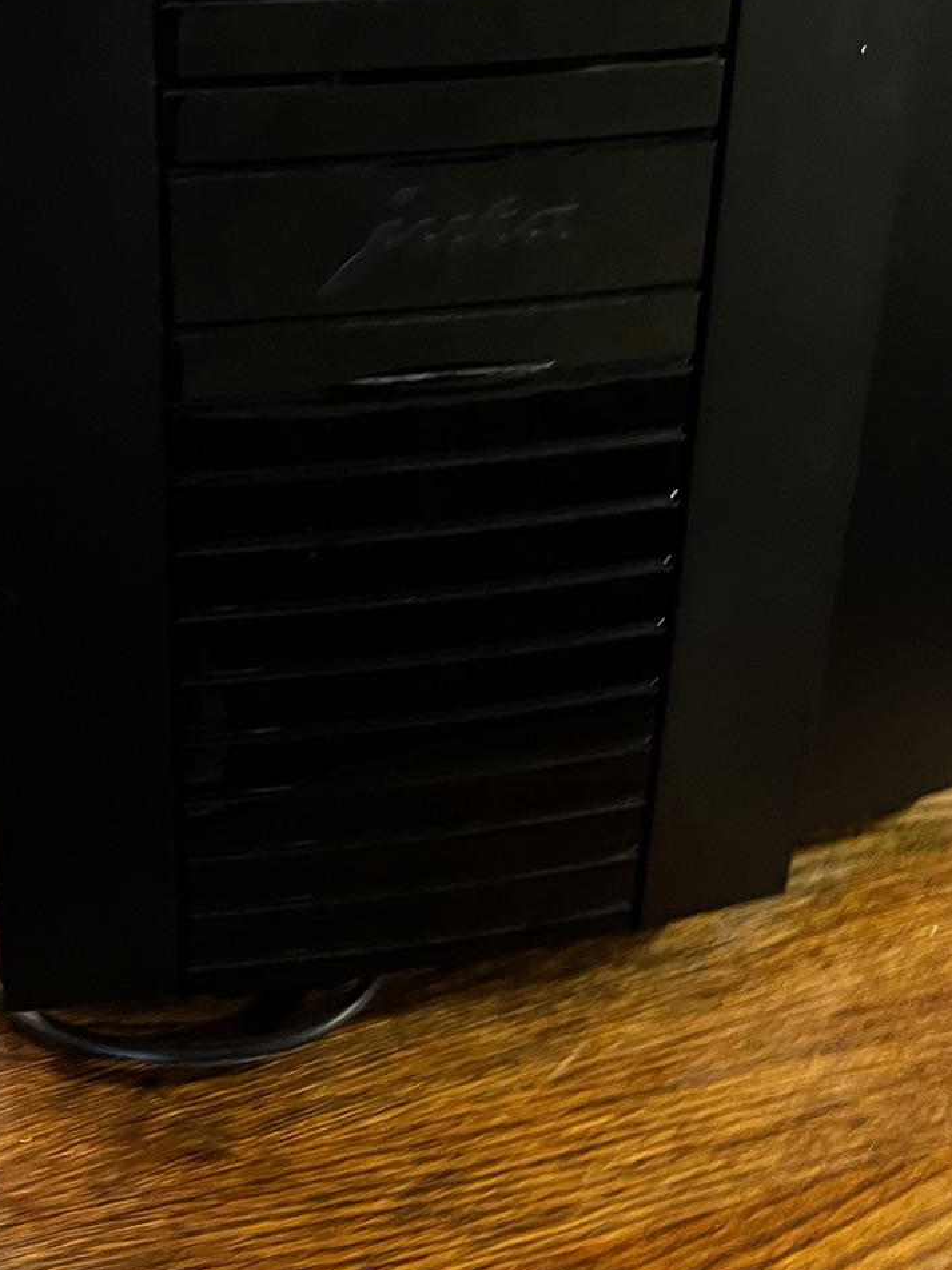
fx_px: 2054
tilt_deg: -24.6
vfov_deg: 32.7
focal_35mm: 56
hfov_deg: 26.1
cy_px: 135
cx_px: 451
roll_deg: +1.0
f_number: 1.6
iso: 500
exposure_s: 1/25
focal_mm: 5.1
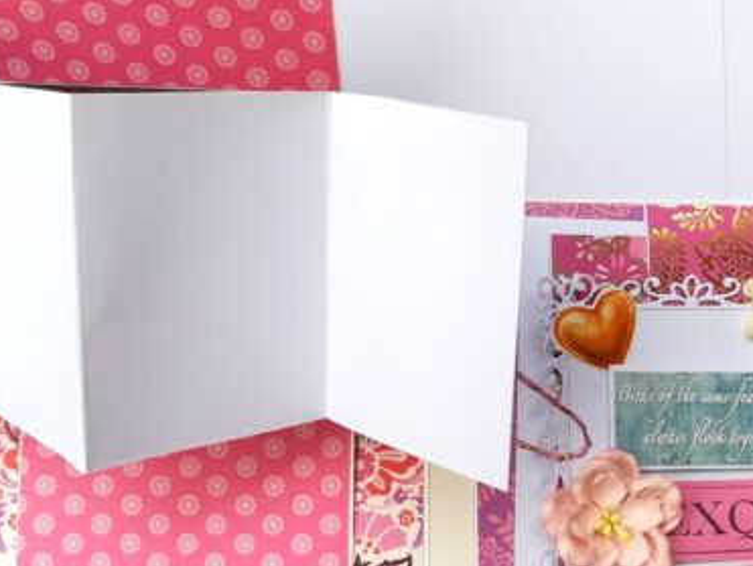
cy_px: 308
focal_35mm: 42
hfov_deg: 44.2
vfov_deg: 34.4
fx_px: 915
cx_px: 489
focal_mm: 3.83
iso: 50
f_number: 2.2
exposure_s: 1/356
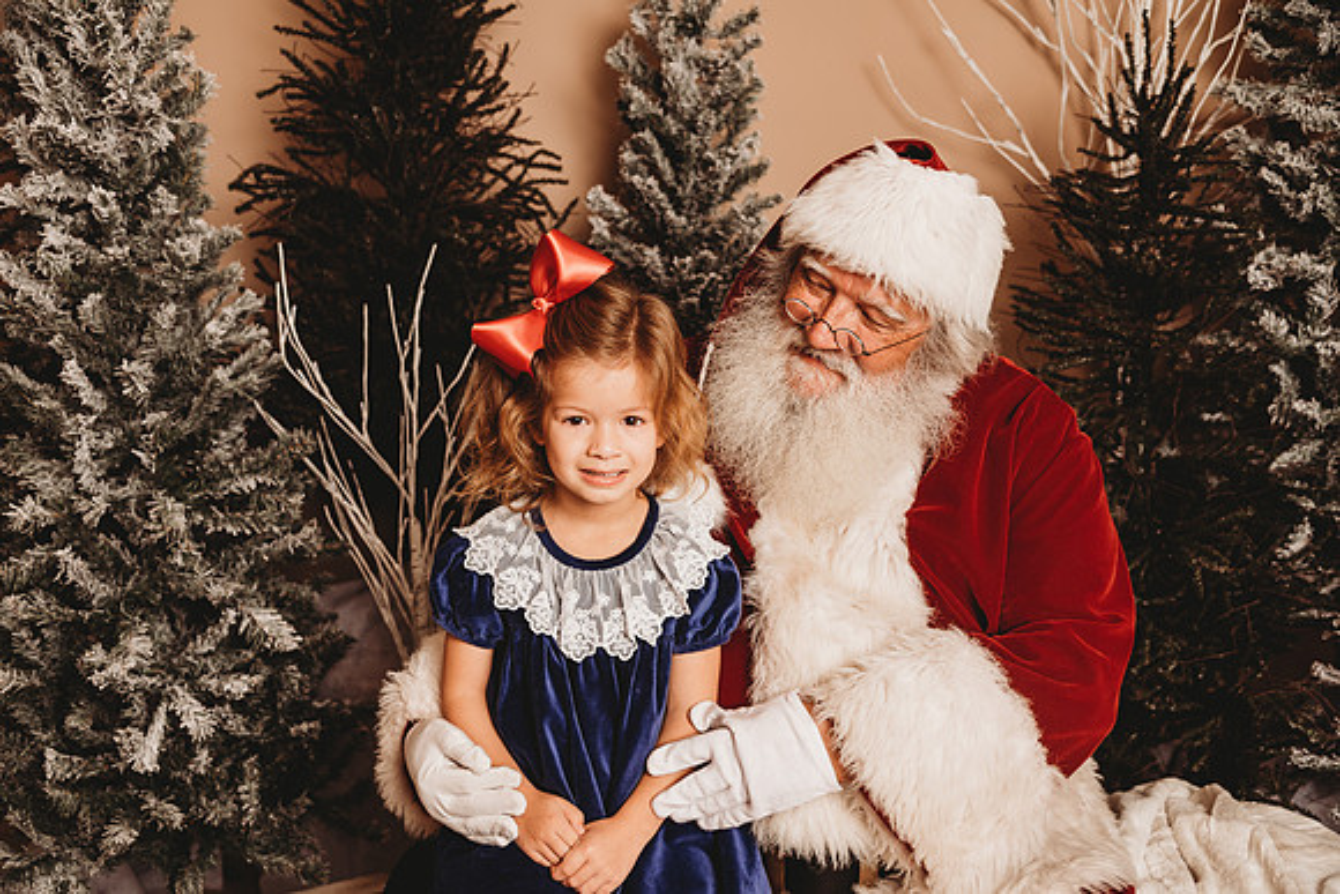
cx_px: 670
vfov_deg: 35.1
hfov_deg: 50.7
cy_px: 447
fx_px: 1415
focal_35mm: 38
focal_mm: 38
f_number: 4
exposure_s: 1/160
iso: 100
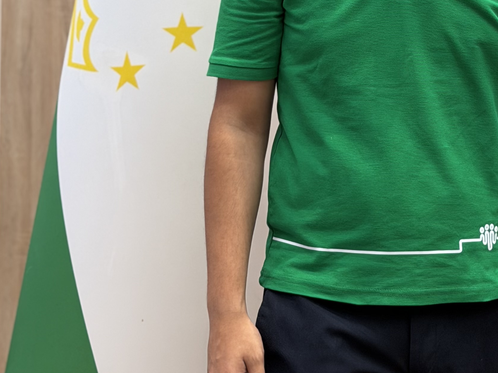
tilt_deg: -0.1
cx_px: 383
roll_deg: -0.9
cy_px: -48
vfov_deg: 12.5
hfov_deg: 16.9
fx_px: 1669
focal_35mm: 116
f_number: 1.78
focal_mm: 6.76
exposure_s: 1/50
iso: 80
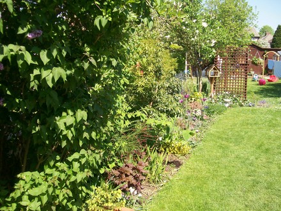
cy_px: 106
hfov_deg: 51.4
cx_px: 140
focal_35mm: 36
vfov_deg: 39.7
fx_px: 292
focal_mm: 6
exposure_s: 1/685
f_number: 2.7
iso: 80
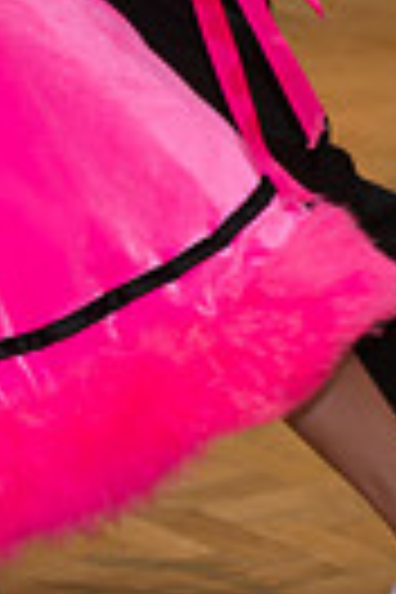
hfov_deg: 4.8
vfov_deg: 7.0
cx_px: 161
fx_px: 4768
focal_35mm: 289
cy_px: -266
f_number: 2.8
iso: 640
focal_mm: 56
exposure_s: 1/250
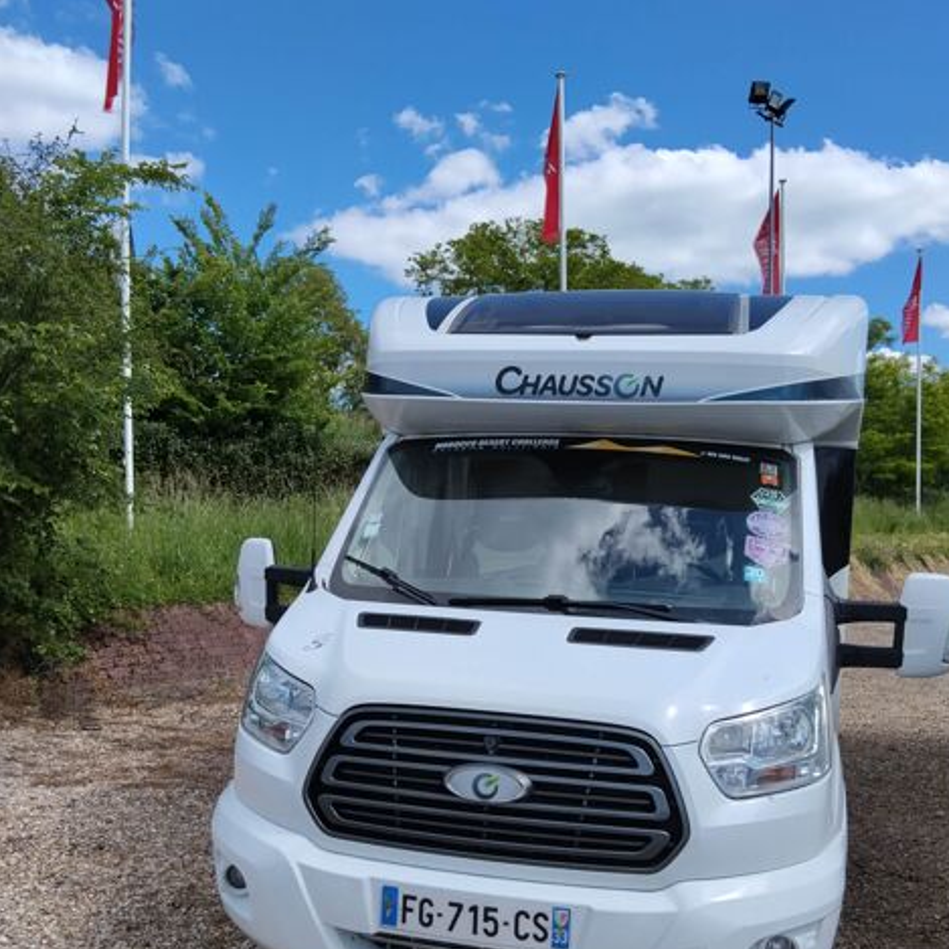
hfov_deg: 47.2
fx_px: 1086
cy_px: 581
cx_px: 484
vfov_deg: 46.9
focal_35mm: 35
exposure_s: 1/1697
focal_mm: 3.96
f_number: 1.8
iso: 50
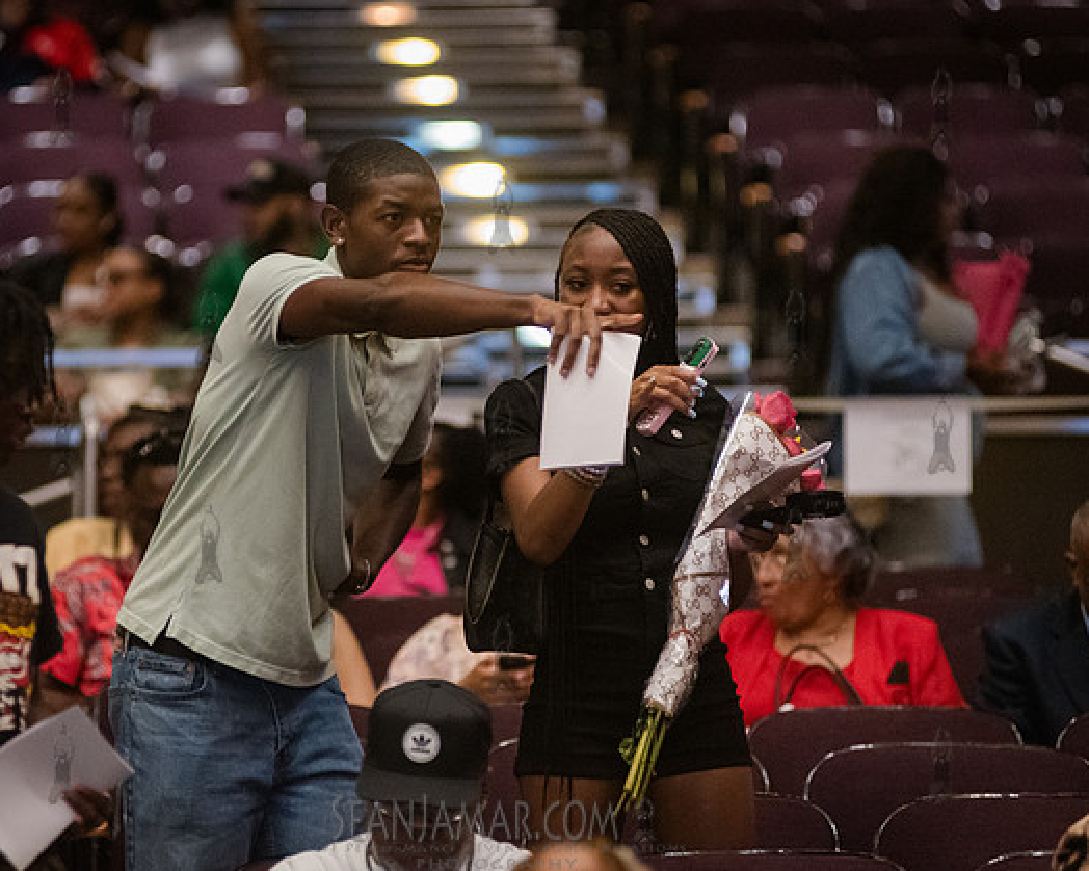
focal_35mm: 259
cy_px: 355
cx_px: 410
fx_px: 8346
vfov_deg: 6.0
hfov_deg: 7.5
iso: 8000
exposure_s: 1/125
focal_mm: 185
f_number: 2.8
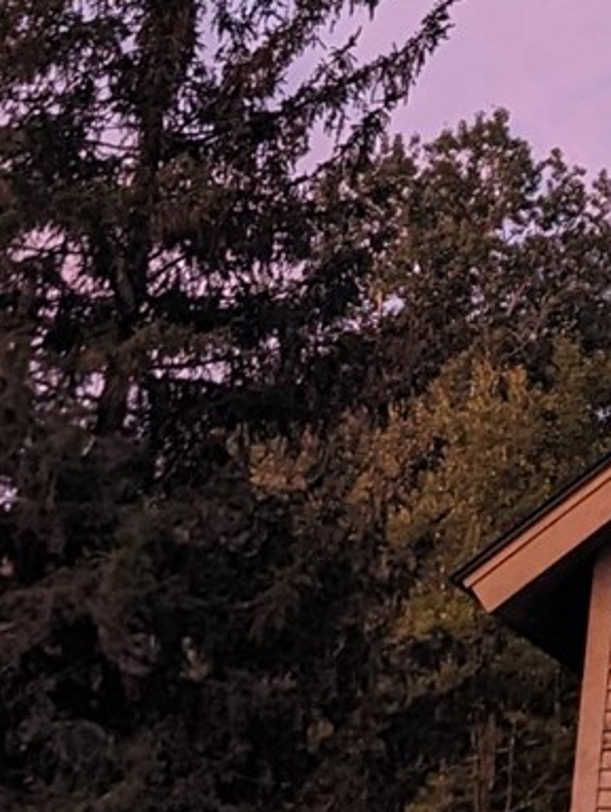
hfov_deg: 9.6
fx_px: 3381
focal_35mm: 144
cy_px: -400
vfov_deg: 13.0
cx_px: 1218
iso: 137
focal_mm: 6.81
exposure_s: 1/23.8
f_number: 1.85
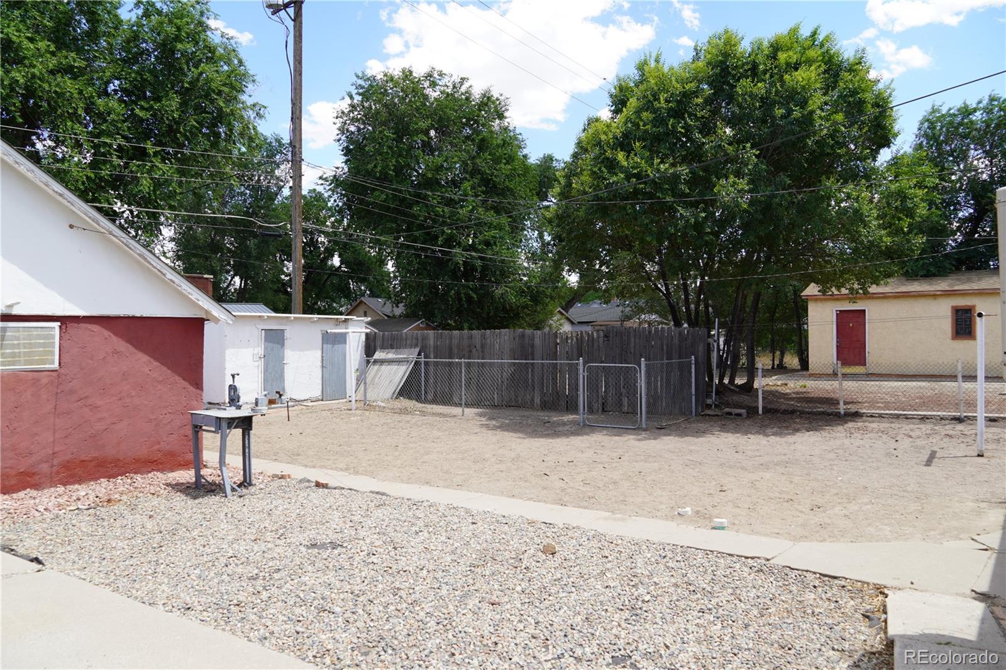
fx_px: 754
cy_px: 335
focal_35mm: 27
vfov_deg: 47.9
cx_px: 503
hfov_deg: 67.4
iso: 100
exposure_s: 1/125
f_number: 8
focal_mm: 18
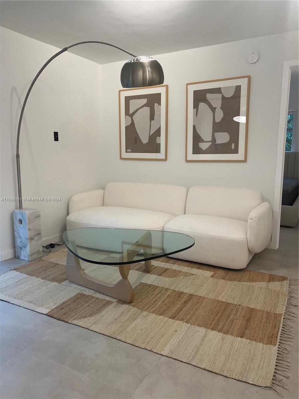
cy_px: 200
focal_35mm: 26
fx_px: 299
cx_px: 150
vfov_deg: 67.3
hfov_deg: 53.1
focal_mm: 5.7
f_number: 1.5
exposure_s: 1/120
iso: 100
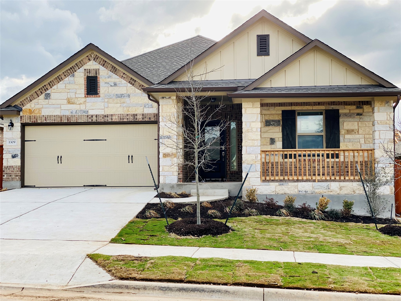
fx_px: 602
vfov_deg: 28.0
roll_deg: +0.6
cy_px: 150
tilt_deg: +3.2
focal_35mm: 52
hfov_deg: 36.8
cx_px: 200
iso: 20
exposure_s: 1/470
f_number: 2
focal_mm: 6
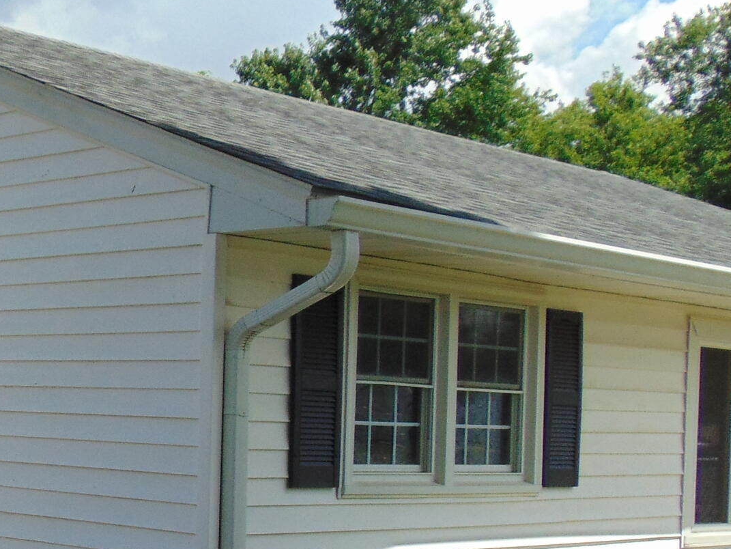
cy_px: 404
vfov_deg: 20.9
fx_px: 1479
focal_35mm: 70
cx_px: -129
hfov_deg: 25.2
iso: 80
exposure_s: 1/200
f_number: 7.7
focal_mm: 4.5
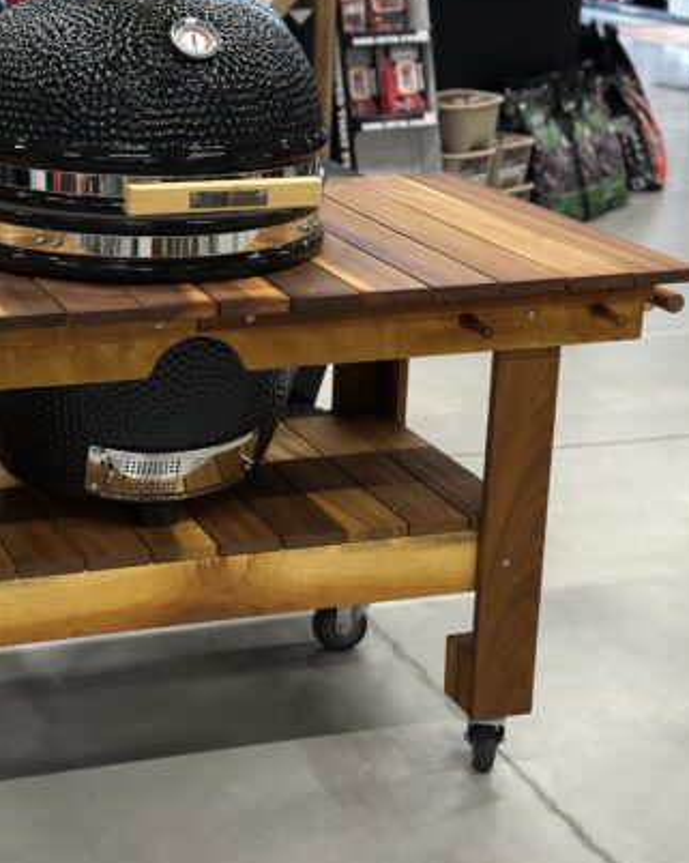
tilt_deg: -17.3
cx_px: 127
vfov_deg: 27.1
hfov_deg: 21.5
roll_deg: -0.3
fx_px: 1786
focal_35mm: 70
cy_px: 399
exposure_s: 1/50
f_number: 1.78
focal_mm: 6.86
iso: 80
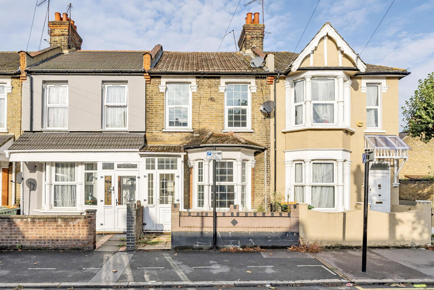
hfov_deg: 78.6
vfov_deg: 57.3
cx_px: 218
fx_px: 265
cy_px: 146
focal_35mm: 22
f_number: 8
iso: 400
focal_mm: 14
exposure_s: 1/1250
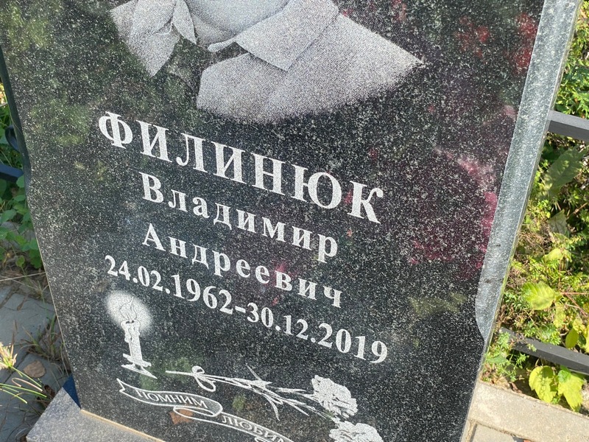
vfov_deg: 28.0
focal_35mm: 52
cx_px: 294
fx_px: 885
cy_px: 221
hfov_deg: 36.8
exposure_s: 1/470
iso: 20
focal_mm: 6
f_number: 2
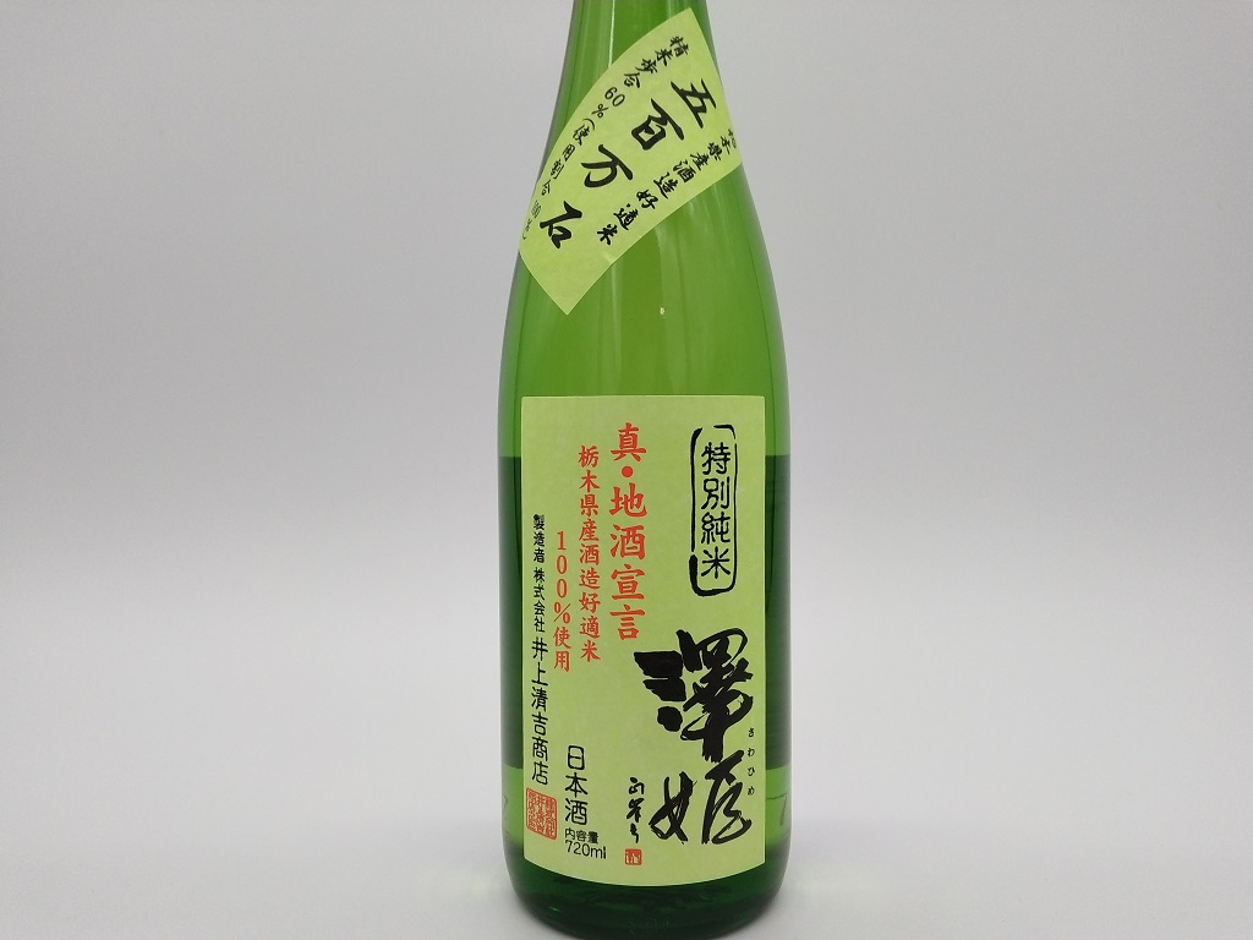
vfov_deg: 51.4
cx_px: 626
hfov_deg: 65.3
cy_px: 470
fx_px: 977
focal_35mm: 27
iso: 100
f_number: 1.8
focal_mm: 3.61
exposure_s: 1/184
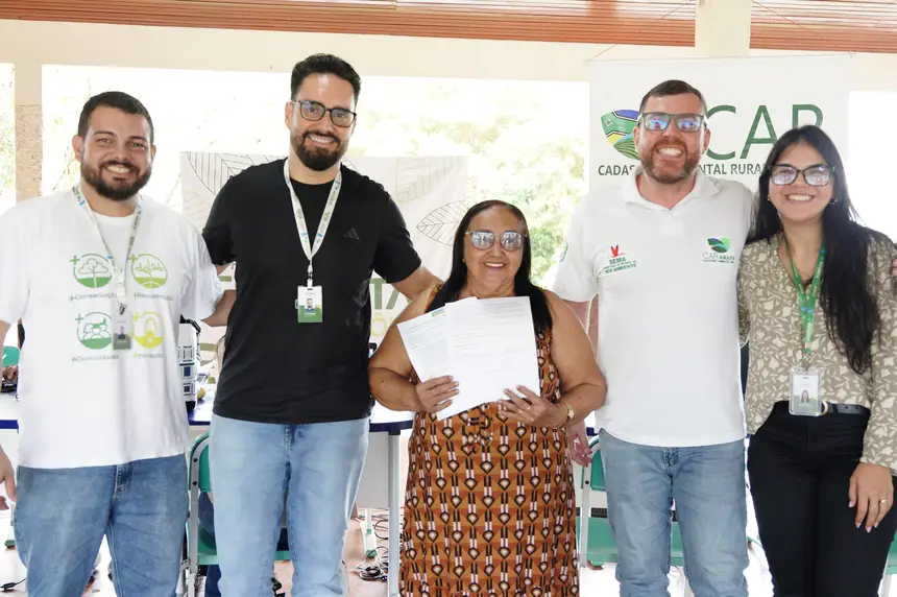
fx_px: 971
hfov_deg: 49.6
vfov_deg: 34.2
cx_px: 448
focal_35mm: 39
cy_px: 298
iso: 1600
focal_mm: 26.3
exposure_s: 1/125
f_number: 2.8
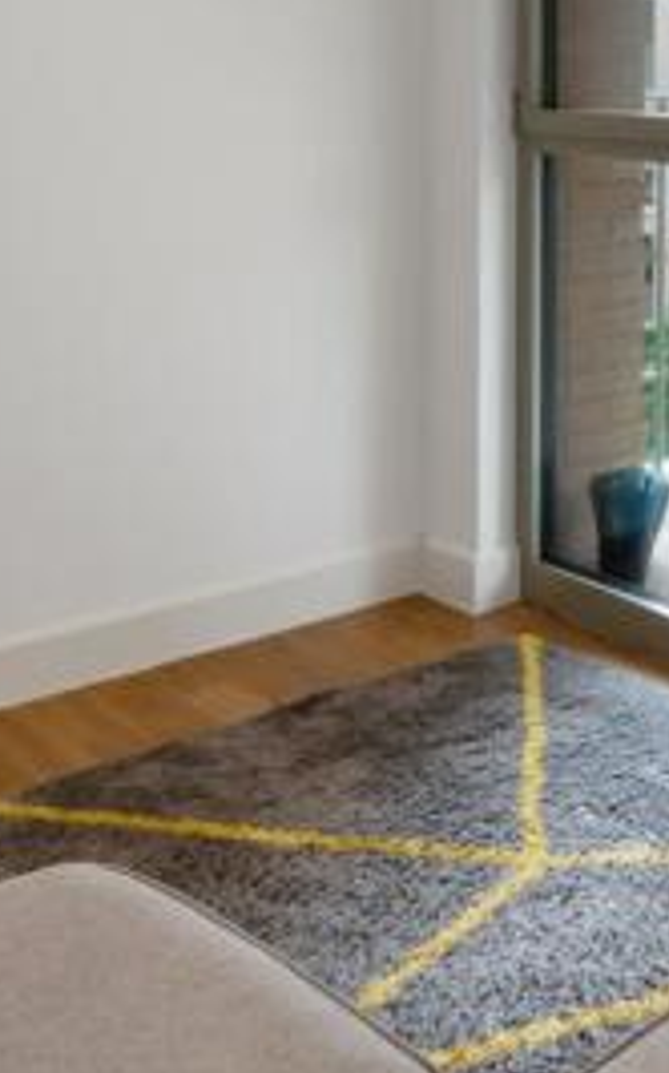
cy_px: -26
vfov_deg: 33.4
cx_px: 1096
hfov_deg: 19.4
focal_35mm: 55
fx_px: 1606
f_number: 16
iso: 200
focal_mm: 14
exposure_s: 1/1.25
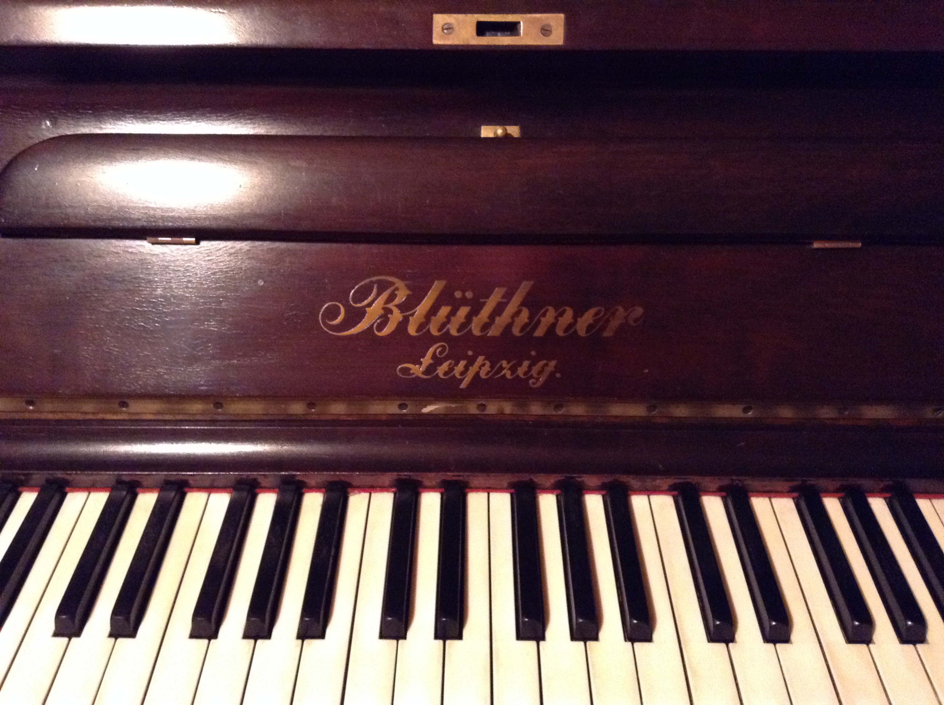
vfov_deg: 42.8
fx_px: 899
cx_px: 472
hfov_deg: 55.4
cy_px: 352
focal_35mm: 33
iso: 400
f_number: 2.4
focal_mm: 3.3
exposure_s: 1/15
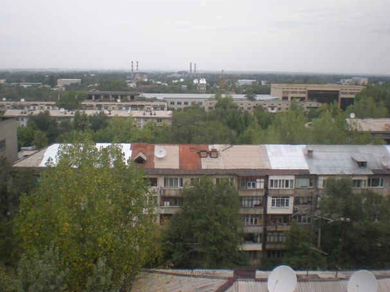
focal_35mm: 40
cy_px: 139
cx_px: 191
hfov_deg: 46.8
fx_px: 451
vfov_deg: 36.0
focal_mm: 6.3
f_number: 4.6
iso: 64
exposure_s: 1/245
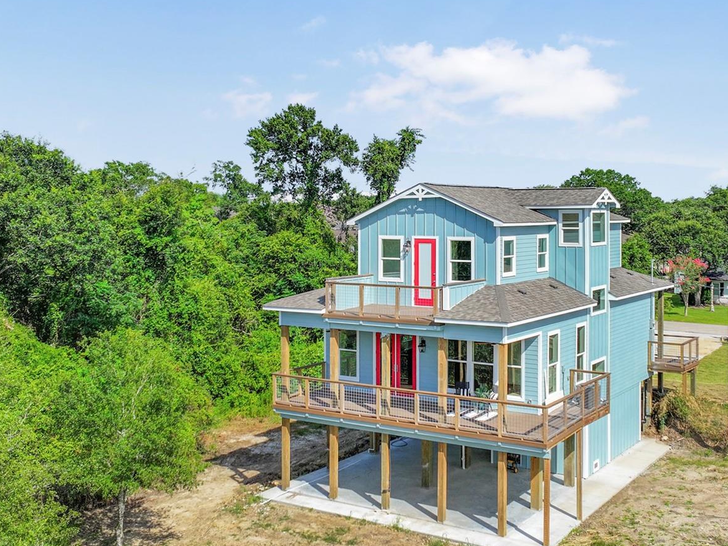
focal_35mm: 42
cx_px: 386
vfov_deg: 34.2
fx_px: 883
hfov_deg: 44.8
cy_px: 220
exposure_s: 1/60
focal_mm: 12.29
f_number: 4
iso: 100
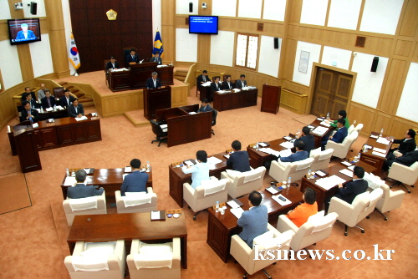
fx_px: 314
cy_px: 140
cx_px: 209
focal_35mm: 27
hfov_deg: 67.4
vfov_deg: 48.0
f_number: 5
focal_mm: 18
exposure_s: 1/60
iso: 800
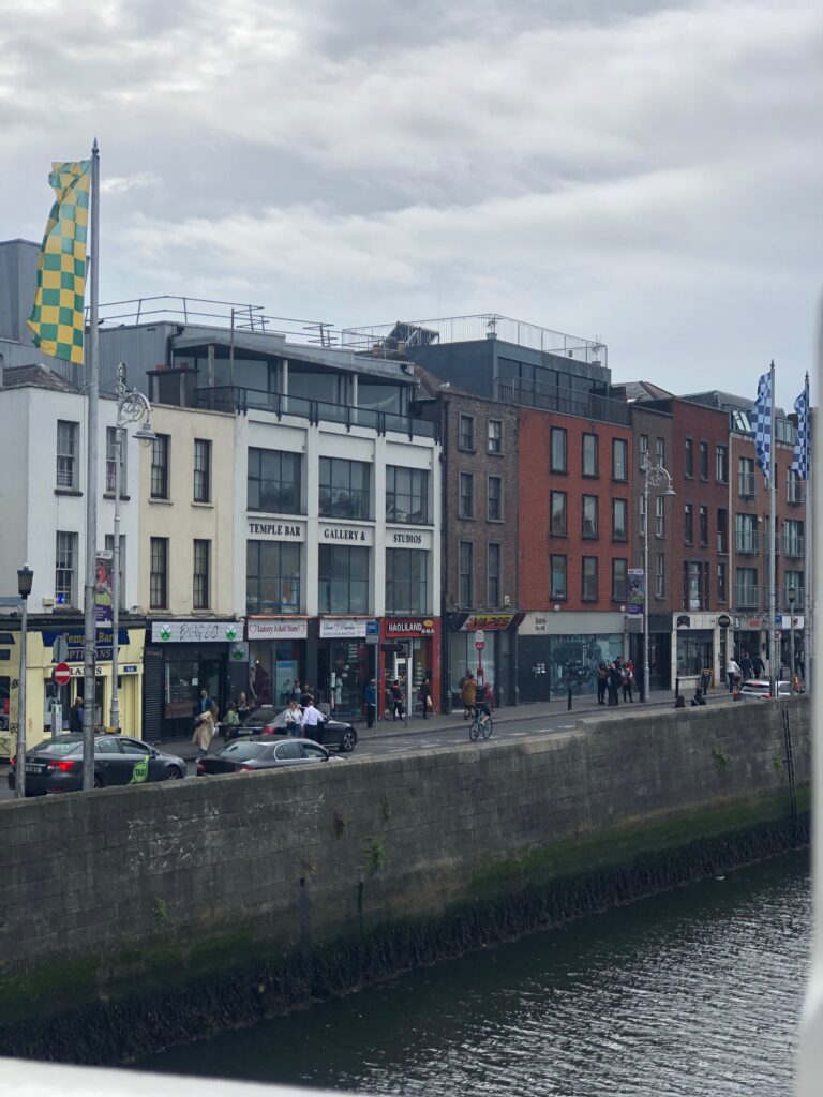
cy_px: 548
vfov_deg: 33.8
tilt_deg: +2.2
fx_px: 1807
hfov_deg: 25.7
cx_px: 412
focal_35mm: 57
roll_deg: -0.4
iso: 20
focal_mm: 6.6
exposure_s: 1/762
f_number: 2.8
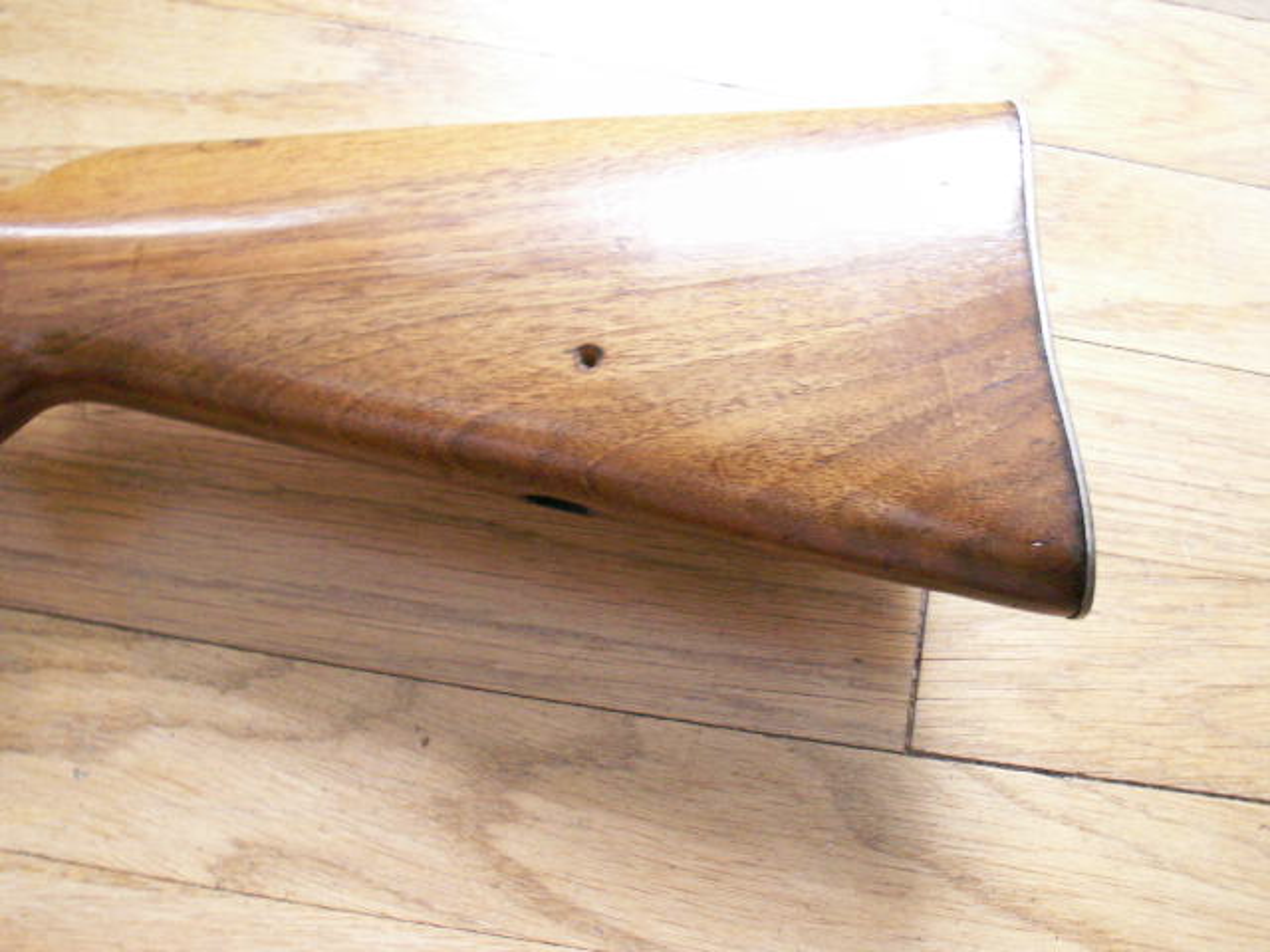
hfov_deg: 52.6
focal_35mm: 35
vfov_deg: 40.7
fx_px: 1284
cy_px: 476
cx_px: 635
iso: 160
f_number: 2.8
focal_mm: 5.86
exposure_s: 1/3
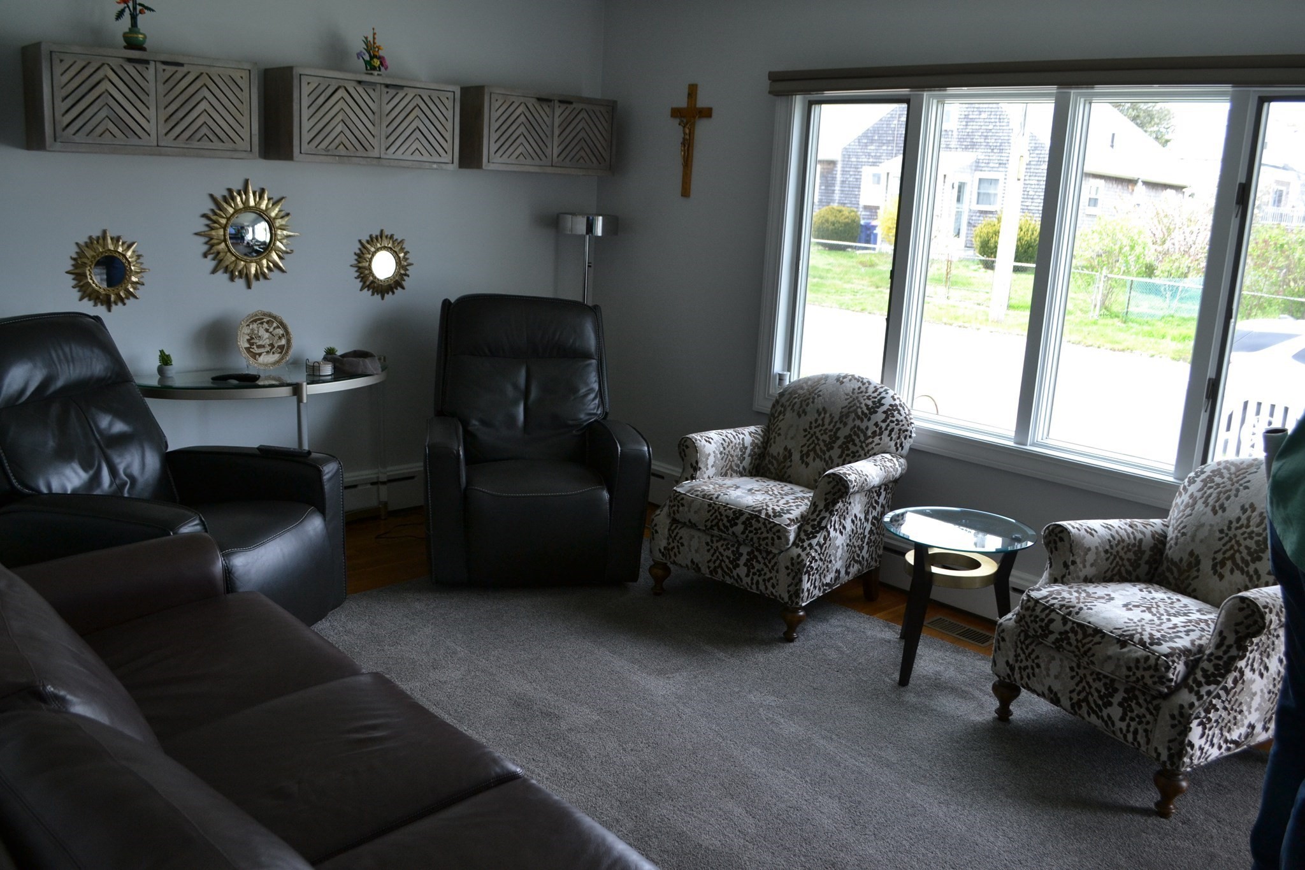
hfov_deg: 61.9
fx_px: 1087
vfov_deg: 43.6
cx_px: 652
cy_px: 435
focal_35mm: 30
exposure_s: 1/125
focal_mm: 20
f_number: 5.6
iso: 360
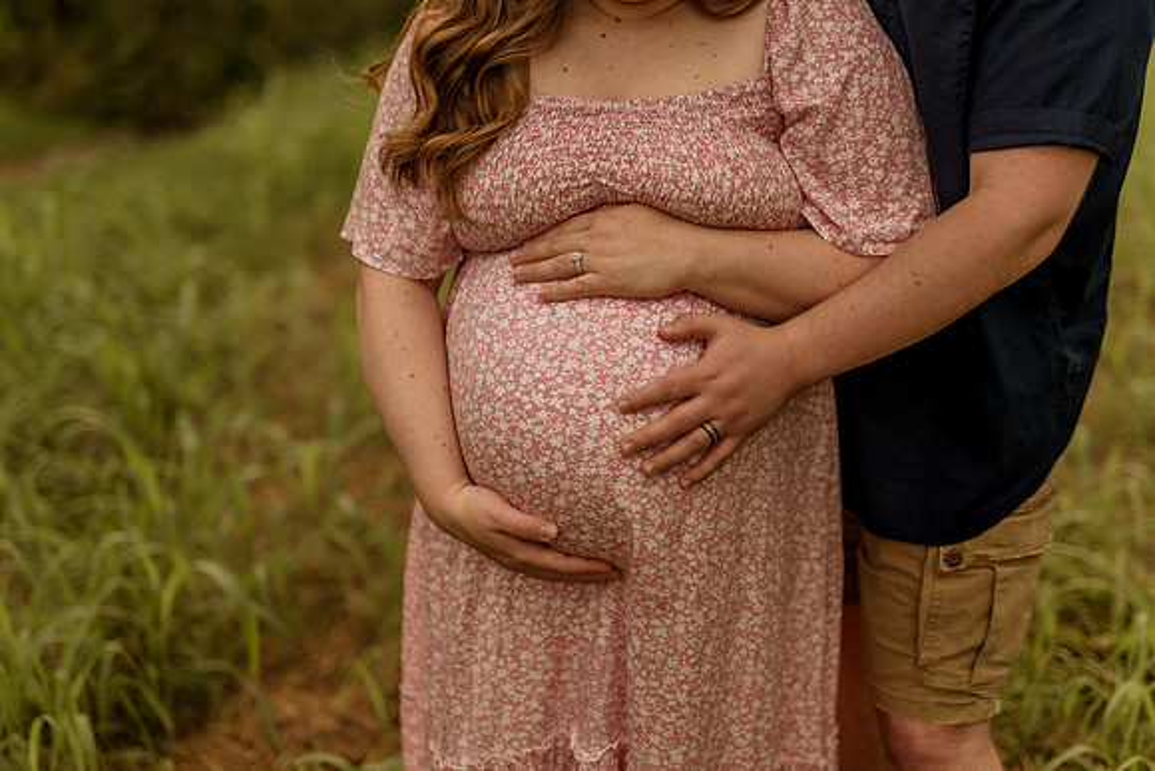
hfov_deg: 39.6
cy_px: 386
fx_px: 1604
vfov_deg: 27.0
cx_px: 578
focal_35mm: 50
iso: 125
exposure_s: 1/800
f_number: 1.8
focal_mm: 50
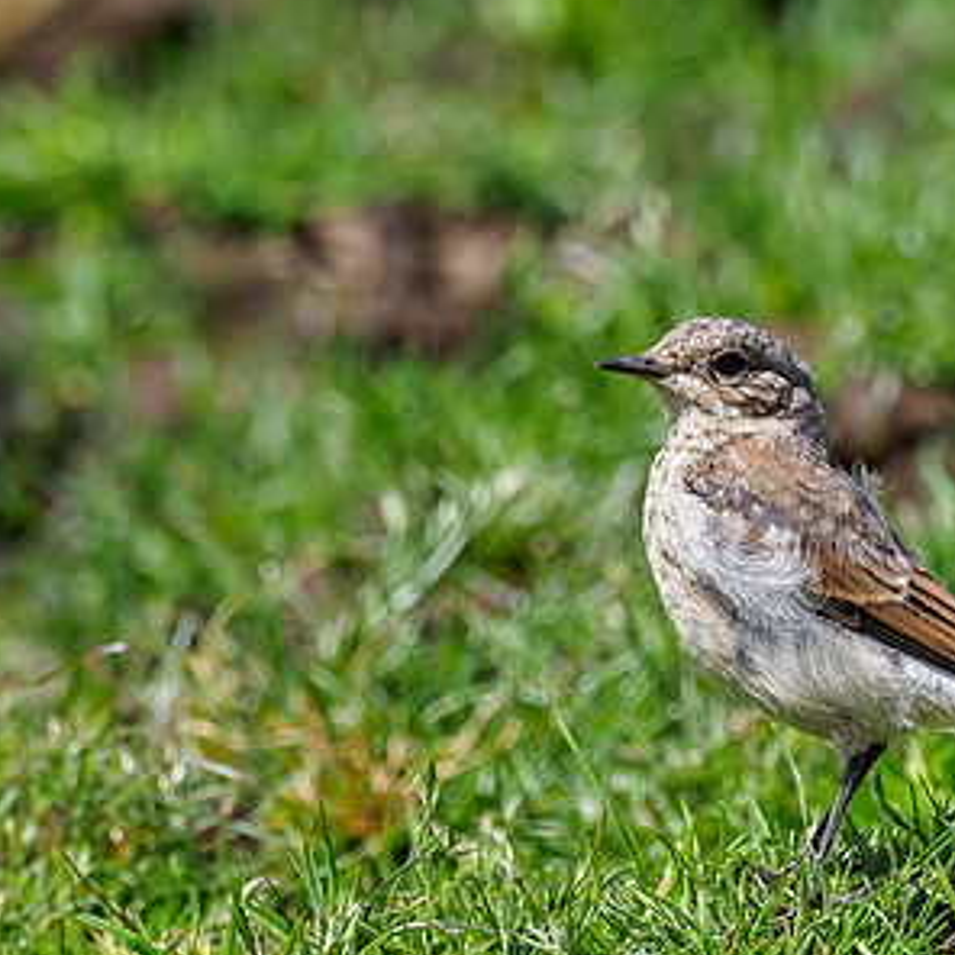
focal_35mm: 1544
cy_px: 419
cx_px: 709
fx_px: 48192
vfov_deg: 1.1
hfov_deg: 1.1
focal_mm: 300
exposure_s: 1/1250
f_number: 4.5
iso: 250
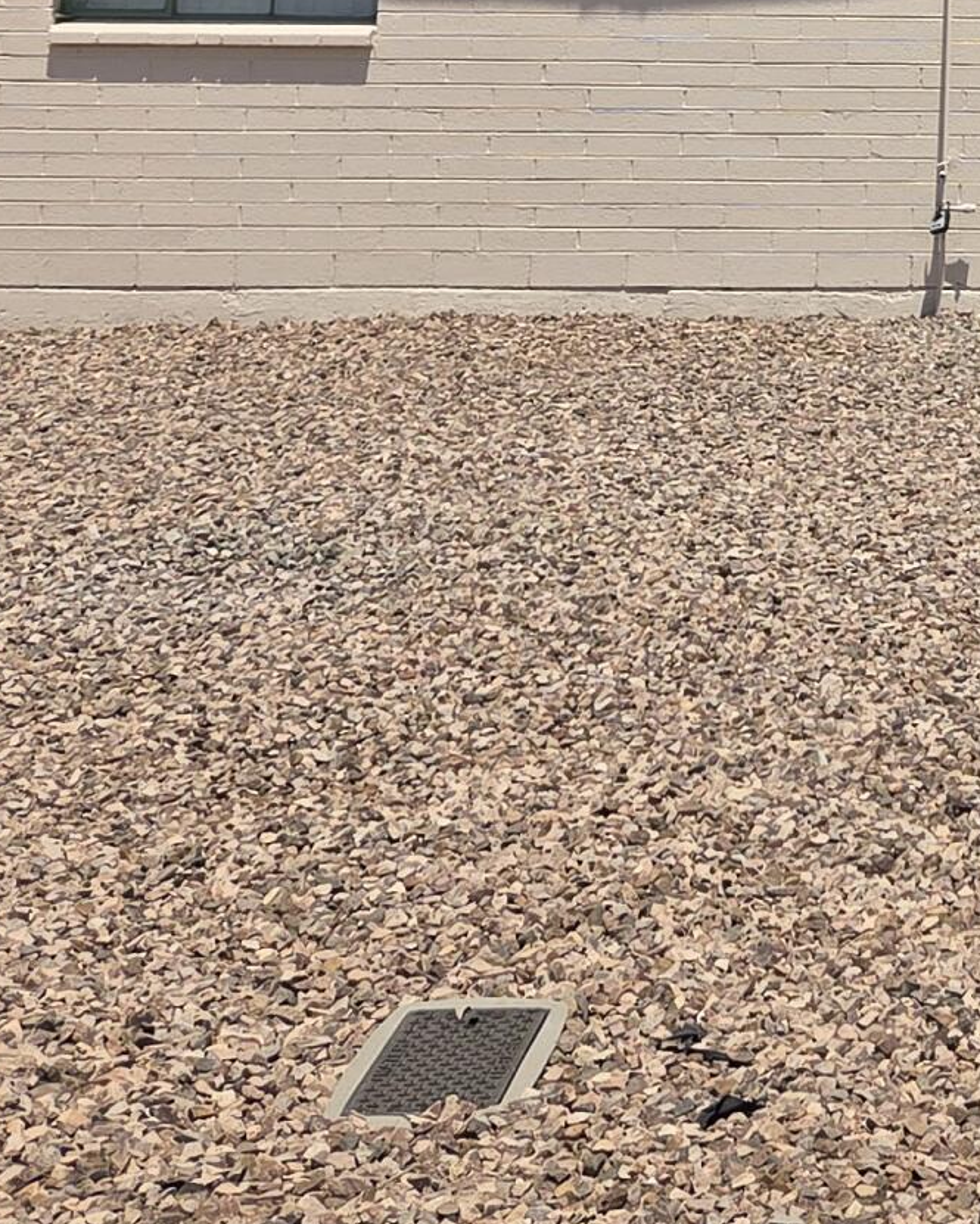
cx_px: 1462
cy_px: -267
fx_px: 2936
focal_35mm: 81
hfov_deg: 17.1
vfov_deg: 21.7
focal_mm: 5.4
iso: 80
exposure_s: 1/7891
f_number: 1.8
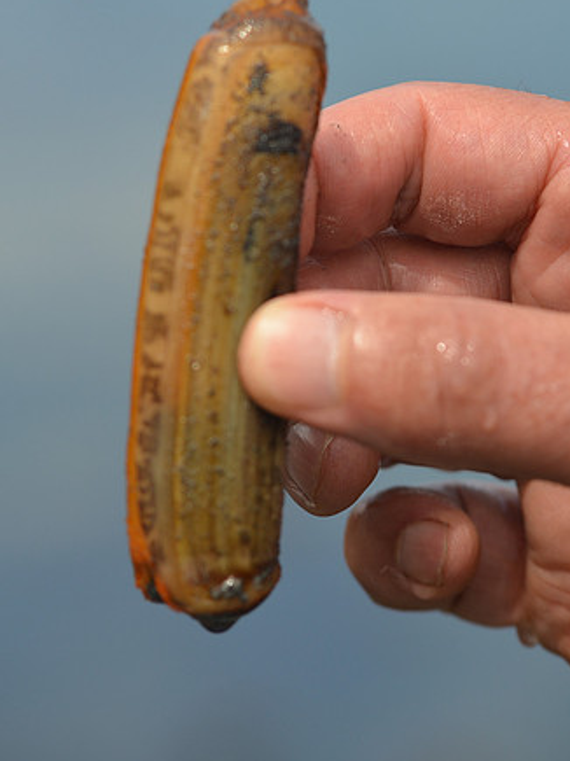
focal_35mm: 211
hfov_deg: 7.0
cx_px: 308
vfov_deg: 9.4
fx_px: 4635
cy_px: 301
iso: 400
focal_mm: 110
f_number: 5.6
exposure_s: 1/1250
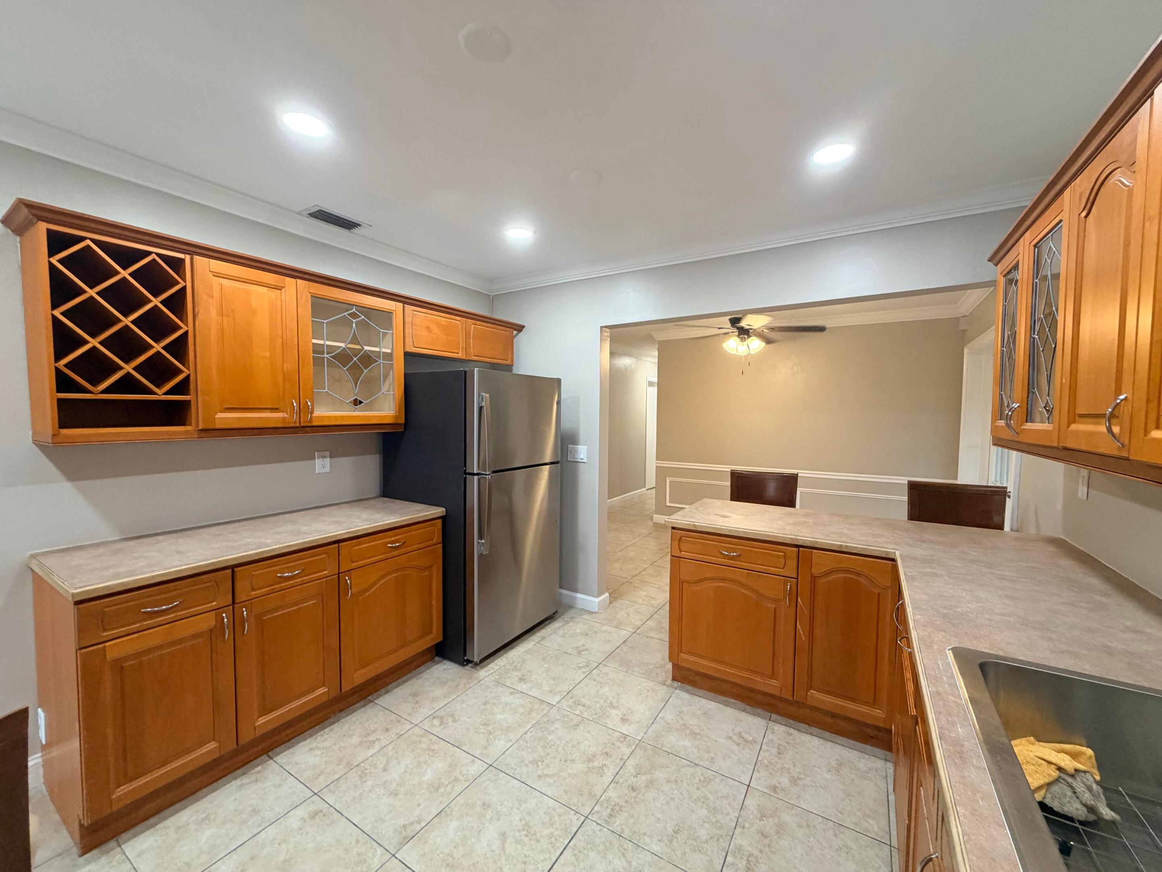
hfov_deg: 102.1
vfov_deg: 85.7
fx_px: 470
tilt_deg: -3.5
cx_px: 581
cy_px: 436
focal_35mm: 14
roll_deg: +0.8
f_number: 2.2
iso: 200
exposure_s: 1/60
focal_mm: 2.22
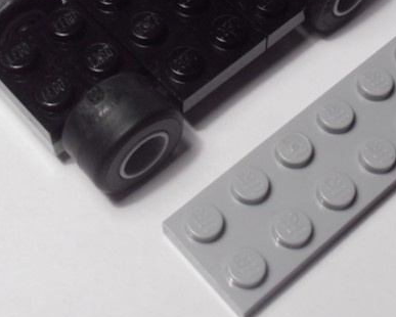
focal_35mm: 84
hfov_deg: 22.7
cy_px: 53
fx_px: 985
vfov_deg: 18.1
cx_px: 212
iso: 80
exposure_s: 1/40
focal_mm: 6.61
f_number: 3.9
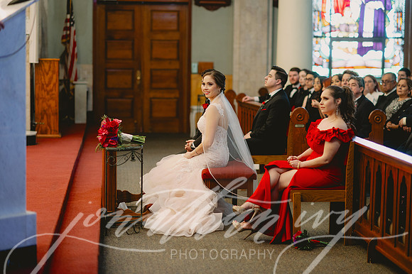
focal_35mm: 85
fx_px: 972
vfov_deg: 16.1
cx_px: 206
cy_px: 137
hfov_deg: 23.9
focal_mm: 85
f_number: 2
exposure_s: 1/250
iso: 500
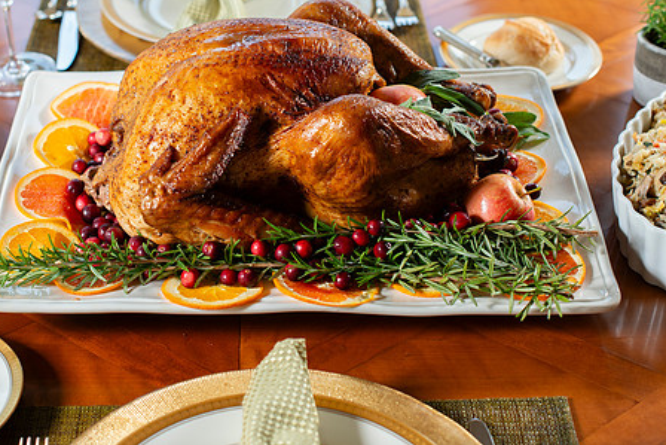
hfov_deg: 29.2
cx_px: 279
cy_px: 159
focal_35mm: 69
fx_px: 1277
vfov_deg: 19.7
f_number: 4
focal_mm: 50
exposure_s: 1/250
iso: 200
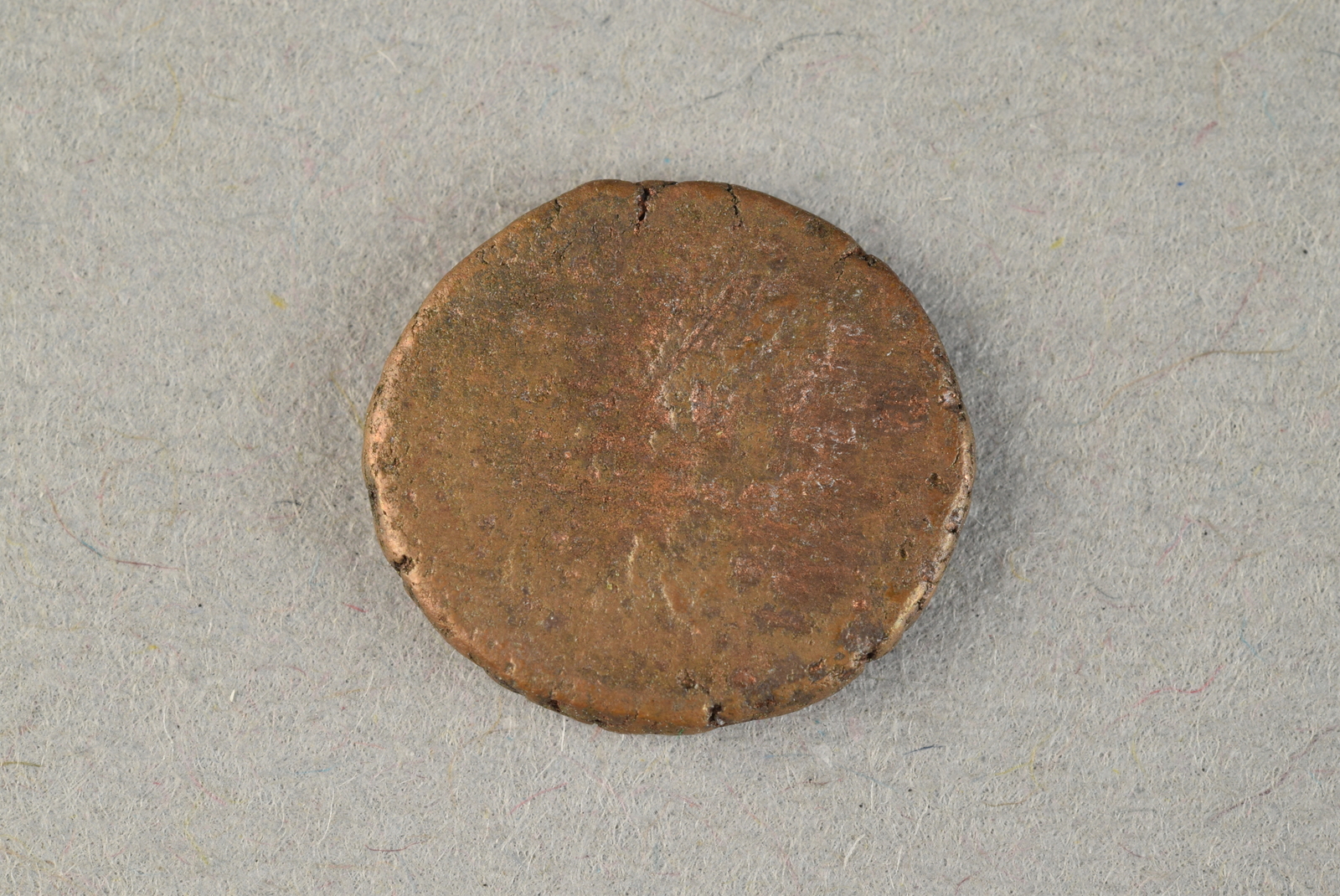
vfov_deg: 15.2
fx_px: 3353
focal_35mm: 90
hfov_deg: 22.6
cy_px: 448
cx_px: 670
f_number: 20
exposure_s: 1/8
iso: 250
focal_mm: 60
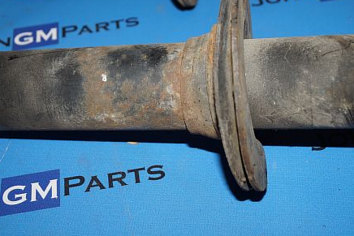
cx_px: 174
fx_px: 541
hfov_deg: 36.2
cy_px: 77
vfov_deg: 24.5
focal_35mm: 55
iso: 250
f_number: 4
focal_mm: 20
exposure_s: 1/160
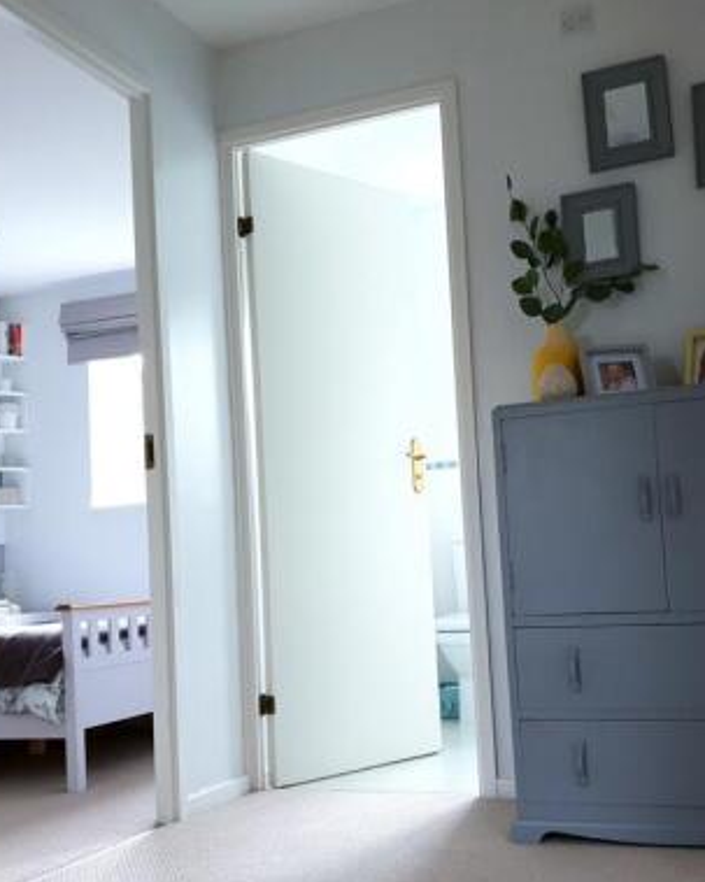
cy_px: 502
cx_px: 422
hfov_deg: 38.1
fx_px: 1018
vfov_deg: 46.7
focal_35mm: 39
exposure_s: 1/50
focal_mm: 4.3
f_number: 1.5
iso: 160
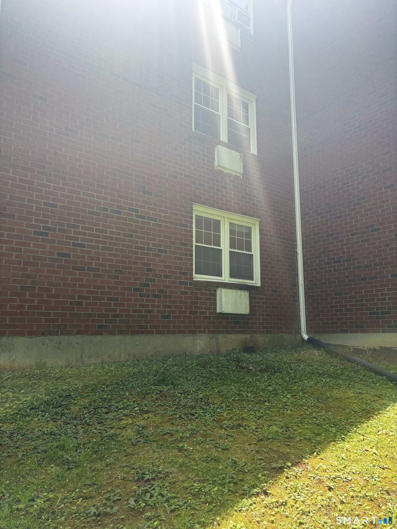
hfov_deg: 53.1
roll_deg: +0.1
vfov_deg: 67.3
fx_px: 398
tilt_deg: +9.0
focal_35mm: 26
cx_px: 198
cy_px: 264
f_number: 1.6
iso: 50
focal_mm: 5.96
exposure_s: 1/799
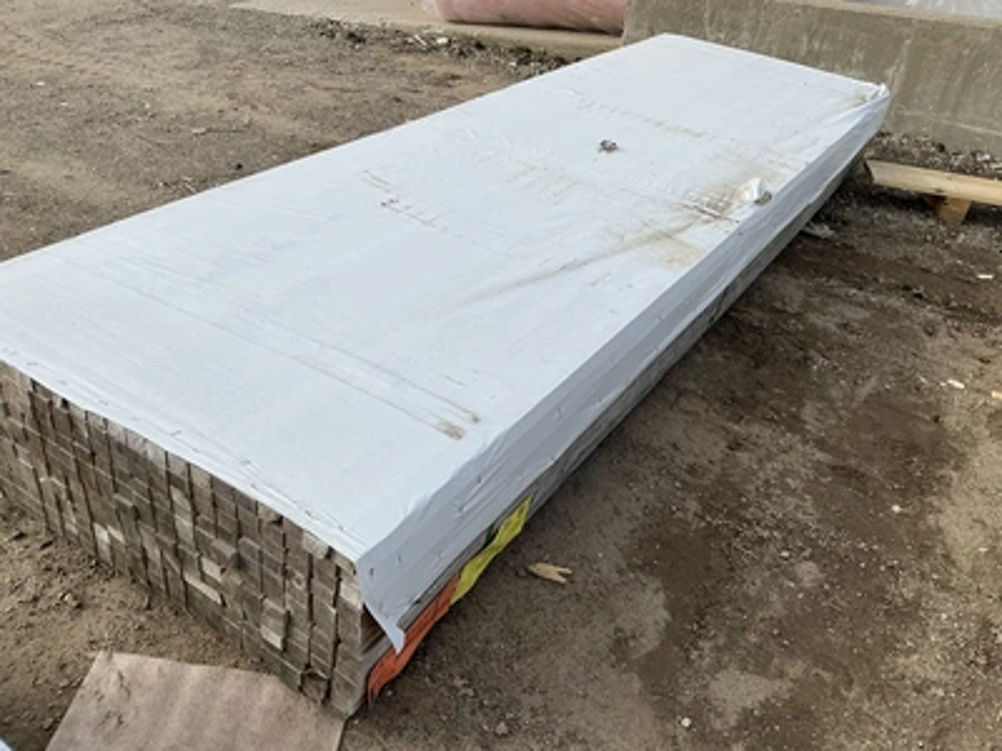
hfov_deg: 63.4
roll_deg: -8.6
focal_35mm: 28
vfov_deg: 49.7
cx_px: 501
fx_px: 810
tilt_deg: -31.9
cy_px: 376
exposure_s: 1/1377
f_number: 1.8
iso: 25
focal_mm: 3
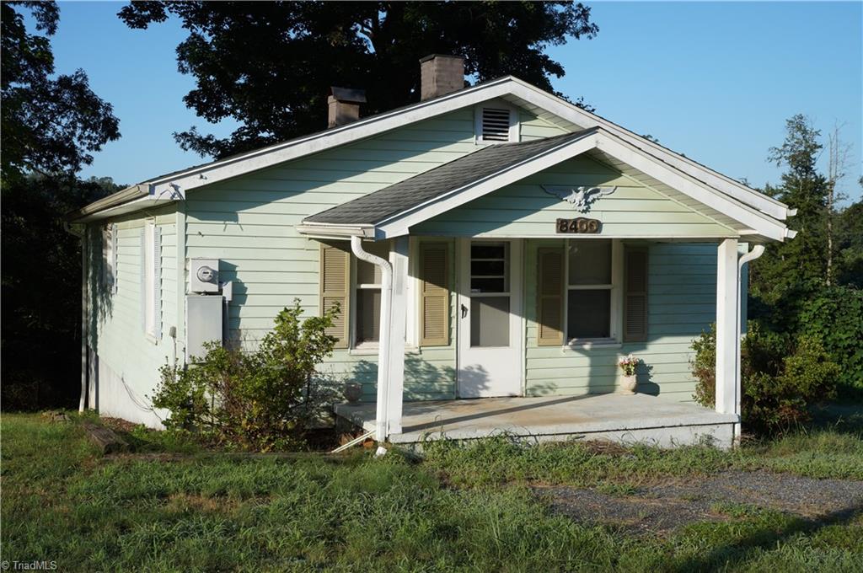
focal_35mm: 42
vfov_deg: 31.8
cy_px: 286
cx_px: 432
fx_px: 1006
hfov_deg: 46.5
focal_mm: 28
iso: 100
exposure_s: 1/125
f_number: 11
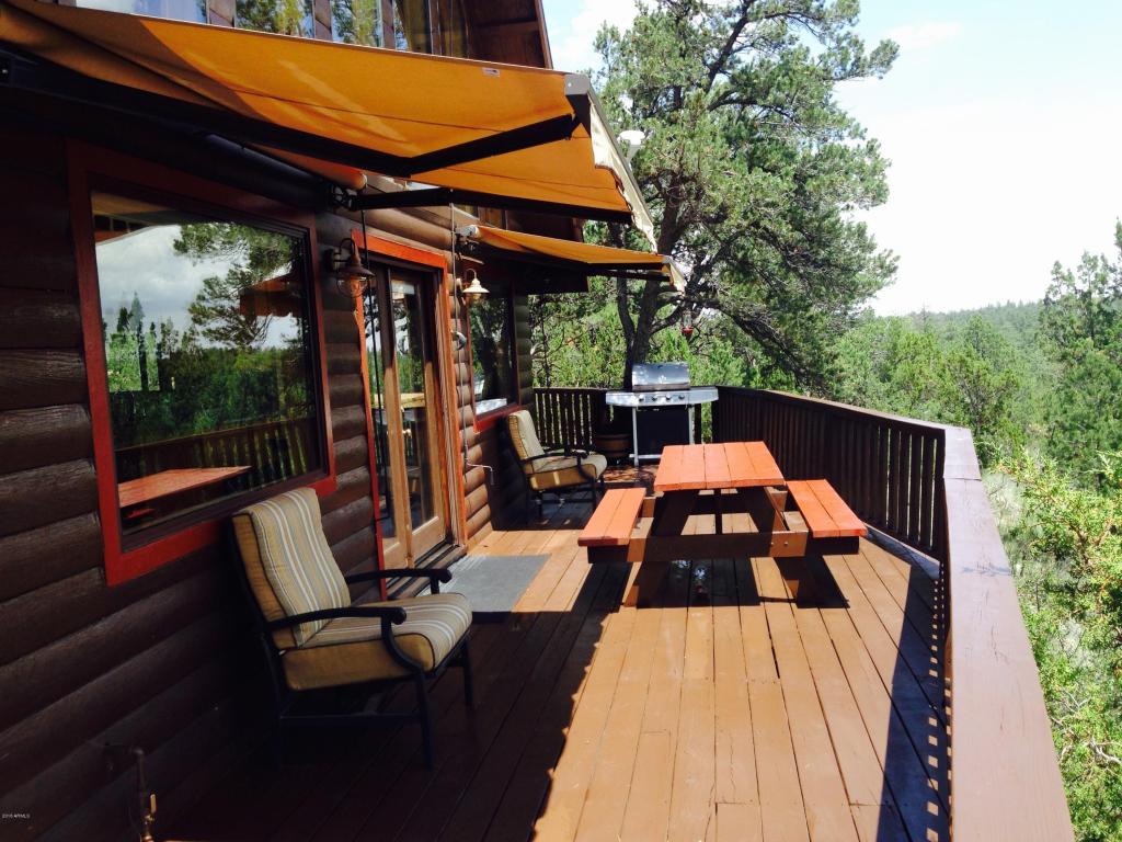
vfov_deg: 42.9
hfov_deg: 55.4
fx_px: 1070
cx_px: 561
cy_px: 421
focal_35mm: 33
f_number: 2.4
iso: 50
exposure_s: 1/542
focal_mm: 4.12
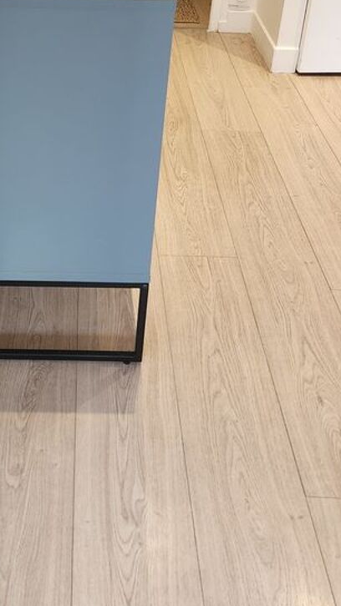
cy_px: 110
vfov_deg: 42.3
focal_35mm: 46
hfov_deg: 25.5
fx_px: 740
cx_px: 70
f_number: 1.8
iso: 400
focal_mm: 5.4
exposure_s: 1/120
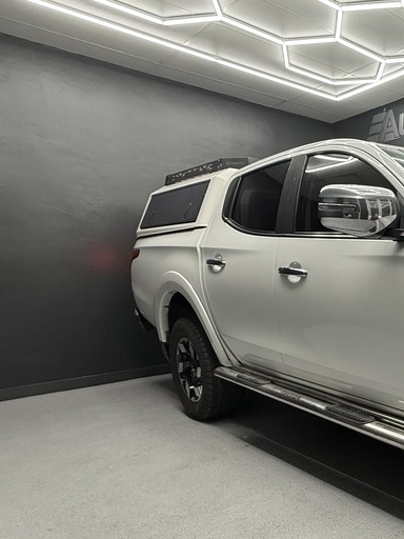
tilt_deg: -7.7
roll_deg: +0.6
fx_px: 436
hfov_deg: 35.4
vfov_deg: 62.8
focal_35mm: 28
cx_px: 516
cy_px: 328
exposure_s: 1/100
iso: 160
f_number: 2.2
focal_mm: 2.22
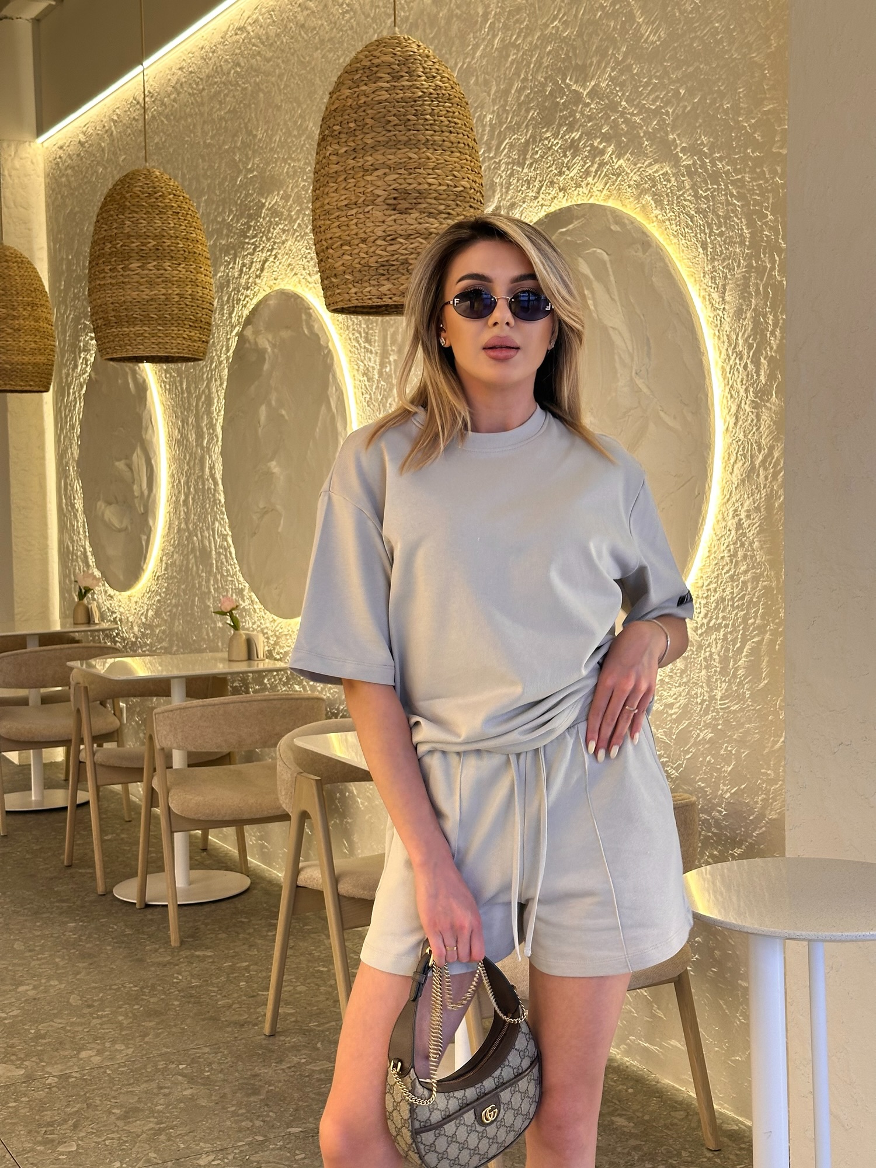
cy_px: 584
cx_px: 438
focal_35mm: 48
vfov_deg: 39.7
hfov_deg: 30.3
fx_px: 1620
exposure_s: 1/50
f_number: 1.78
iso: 64
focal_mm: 6.86
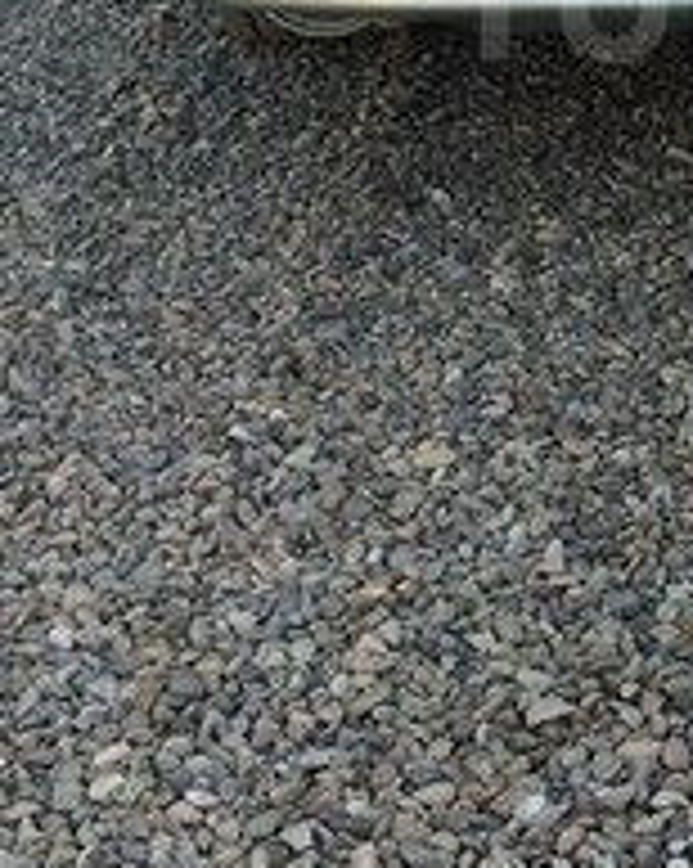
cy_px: -7
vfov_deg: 19.2
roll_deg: +0.1
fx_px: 2491
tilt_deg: -16.6
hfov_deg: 15.1
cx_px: 904
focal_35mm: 97
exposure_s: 1/507
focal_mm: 4.15
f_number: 2.2
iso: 32
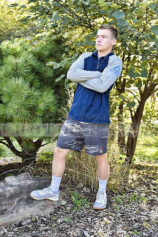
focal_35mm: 50
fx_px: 329
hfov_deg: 27.0
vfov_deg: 39.6
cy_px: 118
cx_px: 79
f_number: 4.5
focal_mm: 50
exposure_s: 1/80
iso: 200
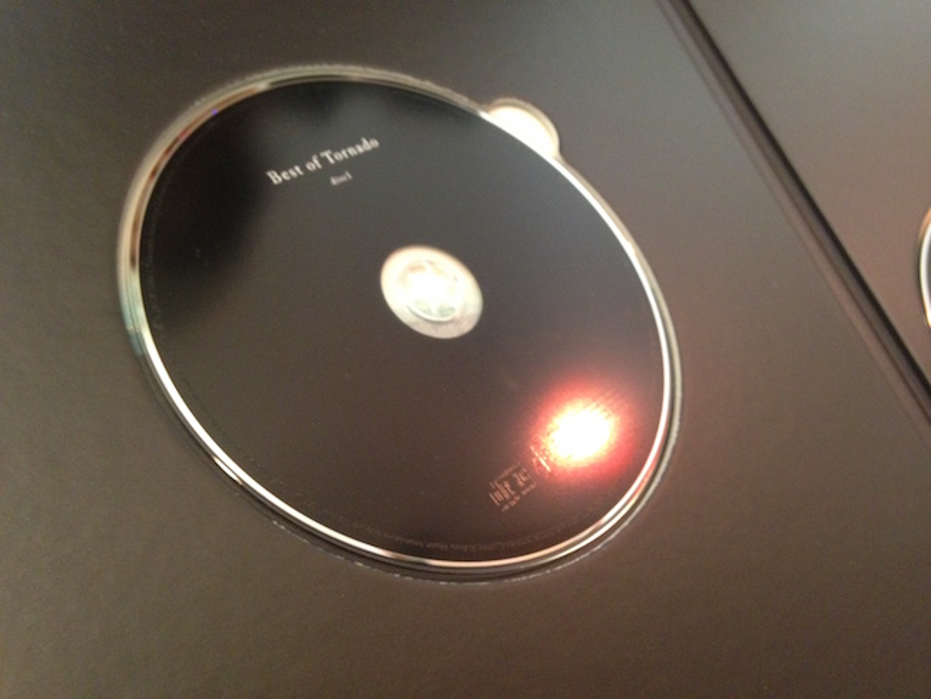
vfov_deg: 43.0
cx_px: 466
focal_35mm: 33
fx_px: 888
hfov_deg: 55.3
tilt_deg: -58.0
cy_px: 350
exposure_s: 1/20
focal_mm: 4.12
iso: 320
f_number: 2.4
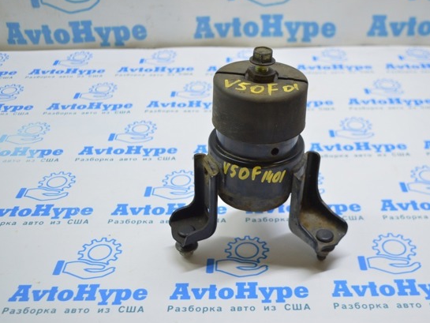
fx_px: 547
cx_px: 246
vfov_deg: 32.9
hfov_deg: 42.8
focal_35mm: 44
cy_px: 158
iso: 400
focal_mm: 26
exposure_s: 1/50
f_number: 4
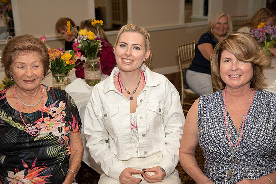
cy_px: 93
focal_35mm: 51
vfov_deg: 26.5
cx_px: 137
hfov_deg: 38.9
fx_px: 391
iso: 640
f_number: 4
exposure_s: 1/200
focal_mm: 50
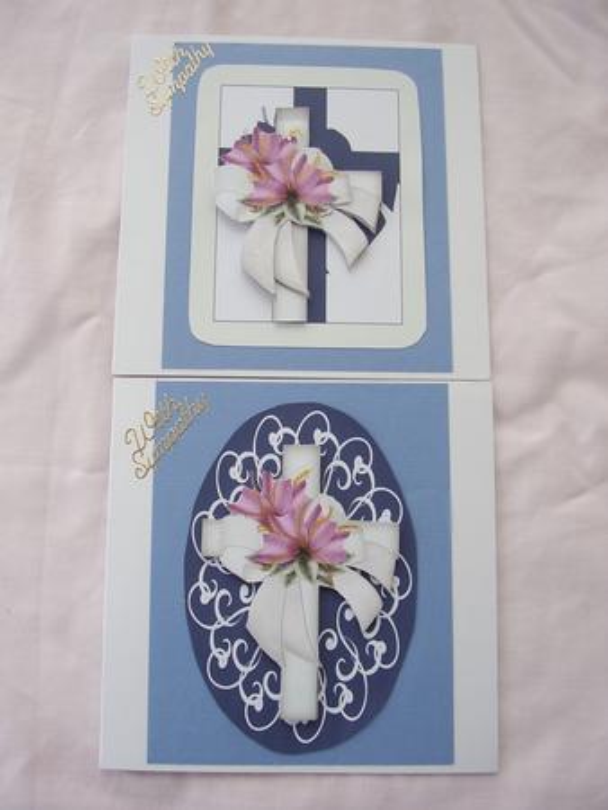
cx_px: 304
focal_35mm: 30
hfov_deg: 46.8
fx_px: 702
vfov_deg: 59.9
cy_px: 405
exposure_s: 1/84
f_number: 2.9
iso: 71
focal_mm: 5.8
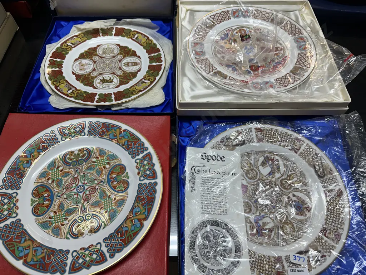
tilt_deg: -58.5
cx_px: 183
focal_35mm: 24
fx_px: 254
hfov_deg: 71.6
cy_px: 138
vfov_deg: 56.8
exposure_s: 1/100
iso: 80
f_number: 1.78
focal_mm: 6.86
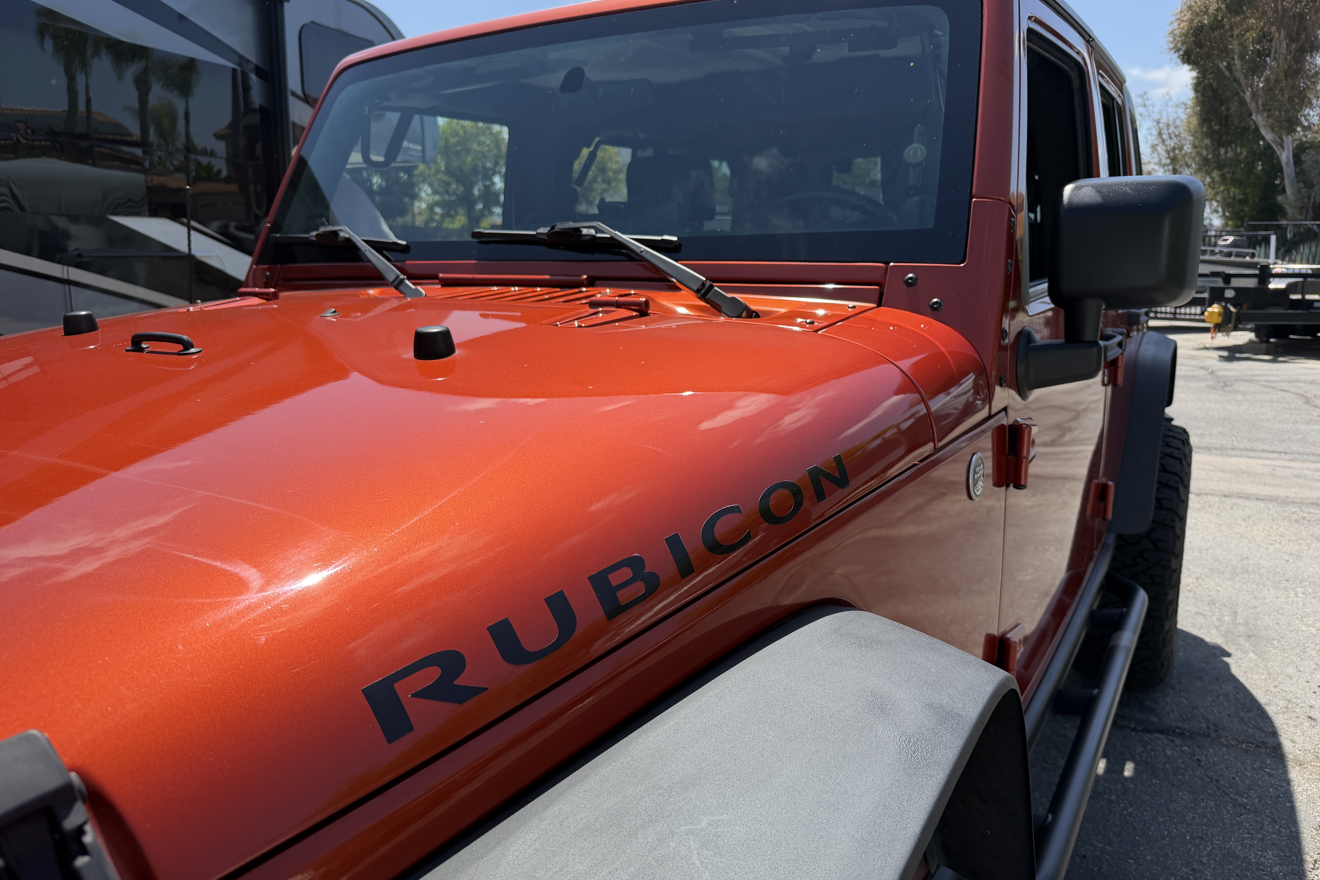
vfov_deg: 51.3
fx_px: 917
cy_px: 438
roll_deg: +0.1
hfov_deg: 71.5
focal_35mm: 25
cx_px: 659
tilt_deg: -13.2
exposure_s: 1/3584
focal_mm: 6.76
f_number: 1.78
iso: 100
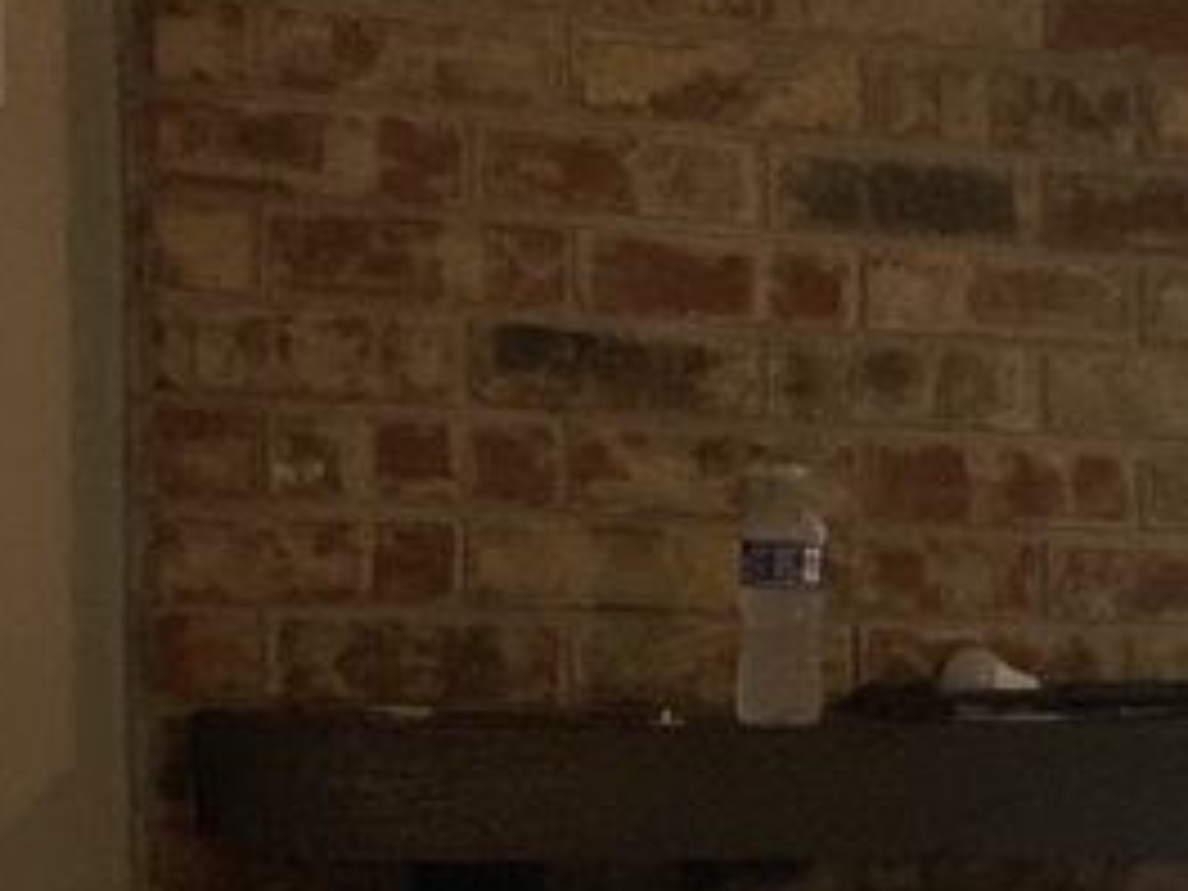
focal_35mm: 158
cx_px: 1696
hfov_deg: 12.0
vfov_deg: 9.2
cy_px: 1256
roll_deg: -1.0
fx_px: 5422
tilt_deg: -7.0
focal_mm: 3
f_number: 1.8
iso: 64
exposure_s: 1/120
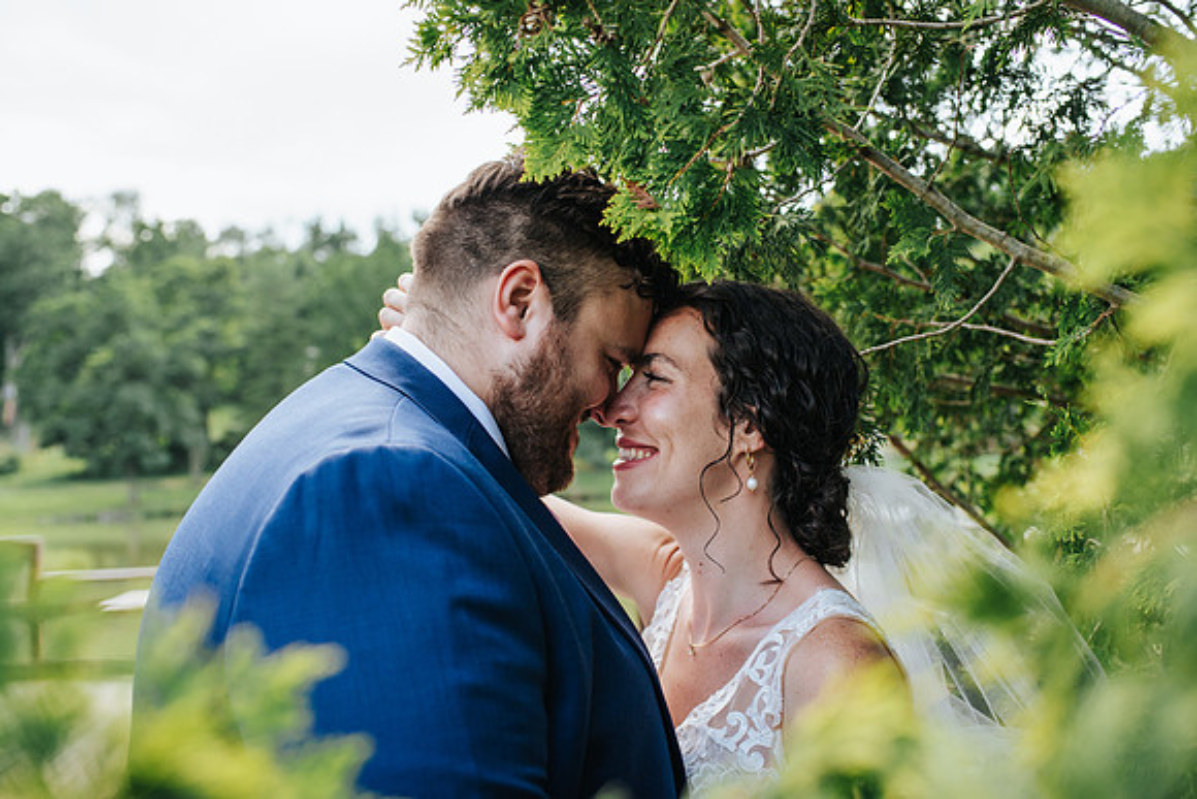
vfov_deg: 37.9
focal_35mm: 35
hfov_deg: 54.4
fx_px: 1164
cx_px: 598
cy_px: 400
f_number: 3.2
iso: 500
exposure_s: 1/1000
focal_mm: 35
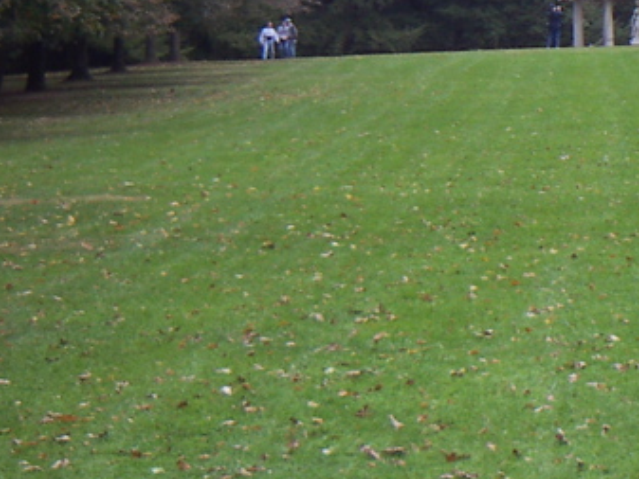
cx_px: 661
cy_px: 35
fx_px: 5041
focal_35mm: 273
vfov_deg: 5.4
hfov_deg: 7.2
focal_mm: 14.1
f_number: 3.7
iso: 50
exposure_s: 1/160
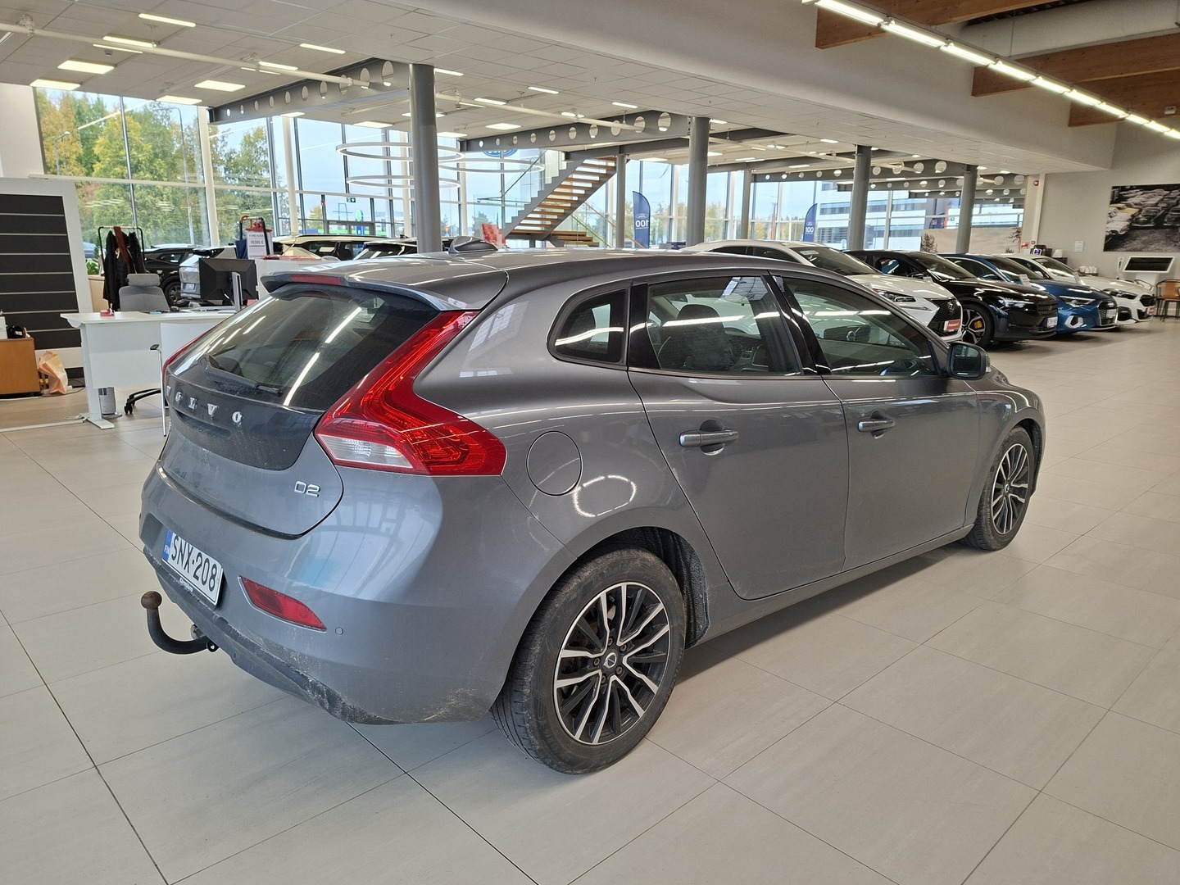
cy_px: 442
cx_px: 590
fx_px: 784
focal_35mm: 23
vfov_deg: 58.9
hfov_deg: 73.9
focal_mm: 5.54
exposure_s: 1/100
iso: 64
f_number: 1.8
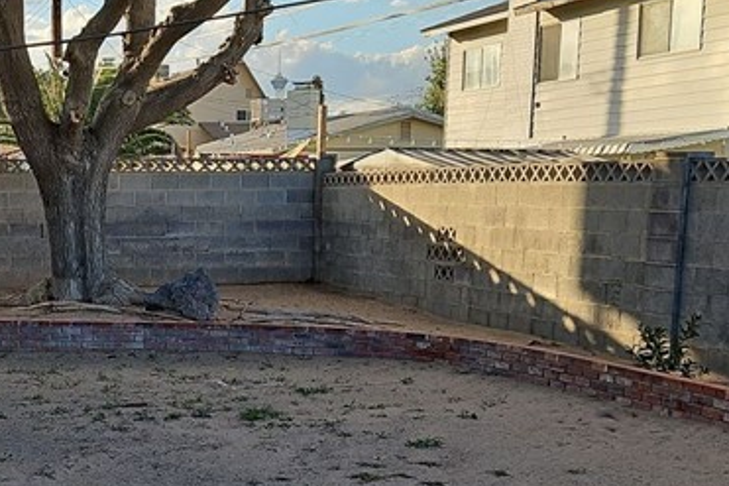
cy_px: 419
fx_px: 1336
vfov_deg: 20.3
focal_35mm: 66
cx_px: 71
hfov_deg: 29.3
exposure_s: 1/400
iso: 50
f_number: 1.8
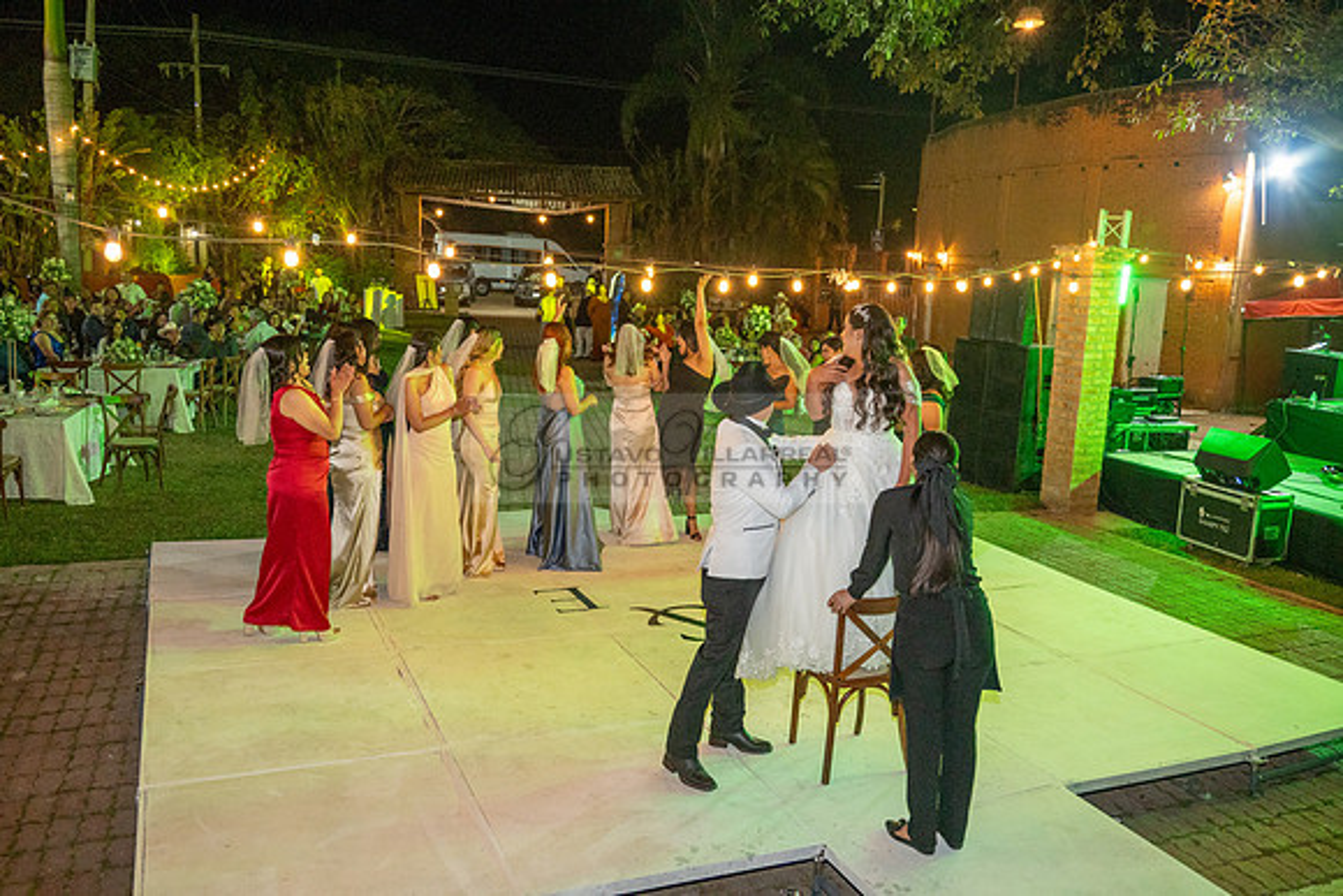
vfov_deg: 46.4
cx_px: 672
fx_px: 1045
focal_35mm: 28
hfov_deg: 65.5
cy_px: 448
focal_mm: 28
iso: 2500
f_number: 5
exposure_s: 1/80
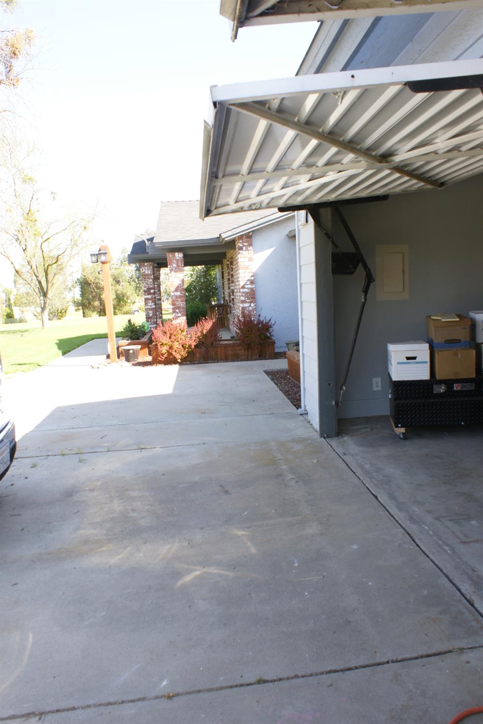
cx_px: 242
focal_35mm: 27
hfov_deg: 47.9
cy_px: 362
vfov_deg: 67.4
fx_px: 543
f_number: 8
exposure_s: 1/125
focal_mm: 18
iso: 400
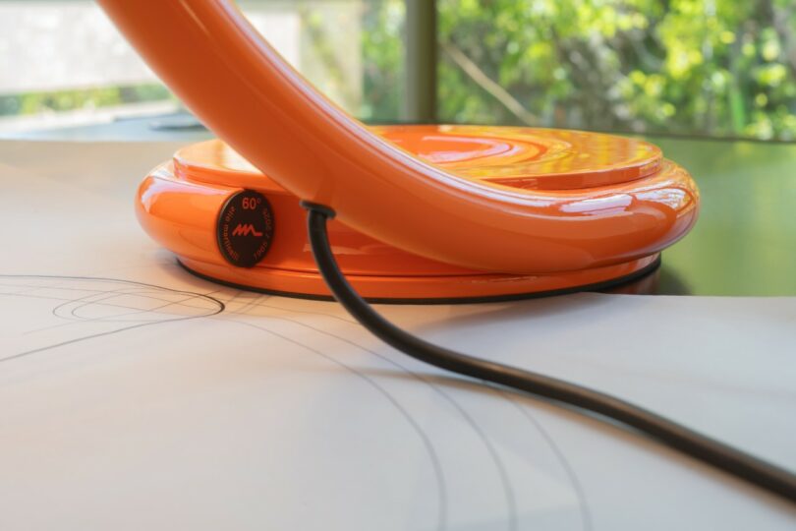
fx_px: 1105
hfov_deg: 39.6
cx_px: 398
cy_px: 266
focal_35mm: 50
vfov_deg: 27.0
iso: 100
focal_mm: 50
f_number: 10
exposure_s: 1/3
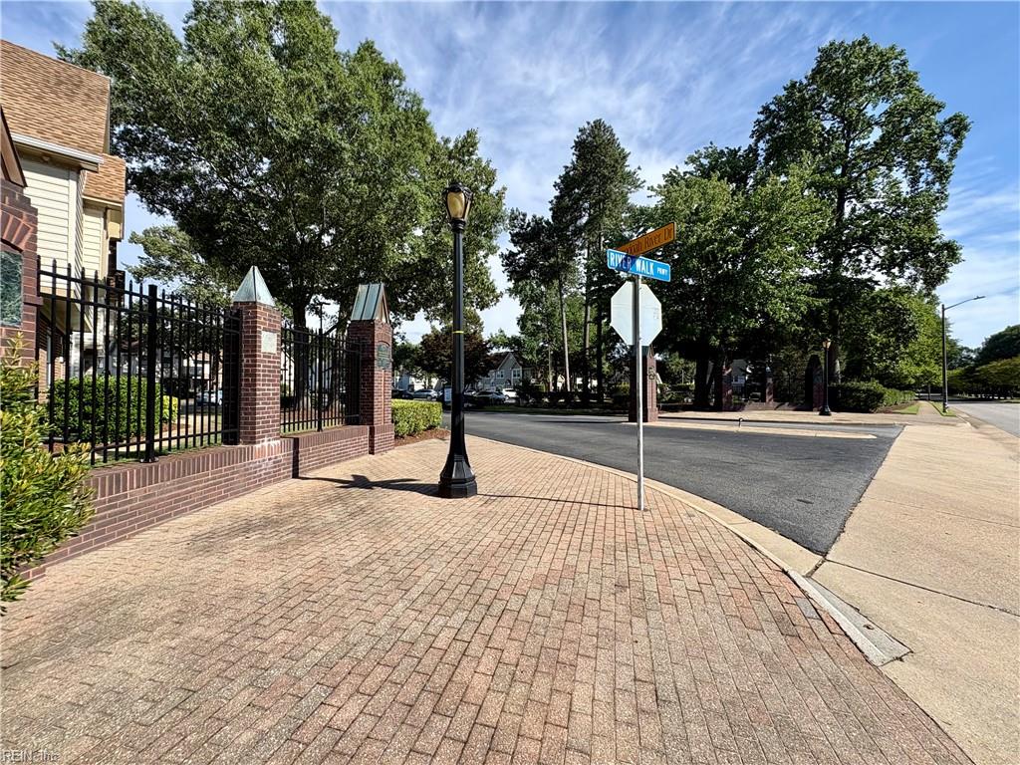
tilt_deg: +1.0
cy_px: 382
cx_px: 510
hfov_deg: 102.1
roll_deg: +0.4
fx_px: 413
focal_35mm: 14
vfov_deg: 85.7
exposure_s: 1/1420
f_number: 2.2
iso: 50
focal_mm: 2.22
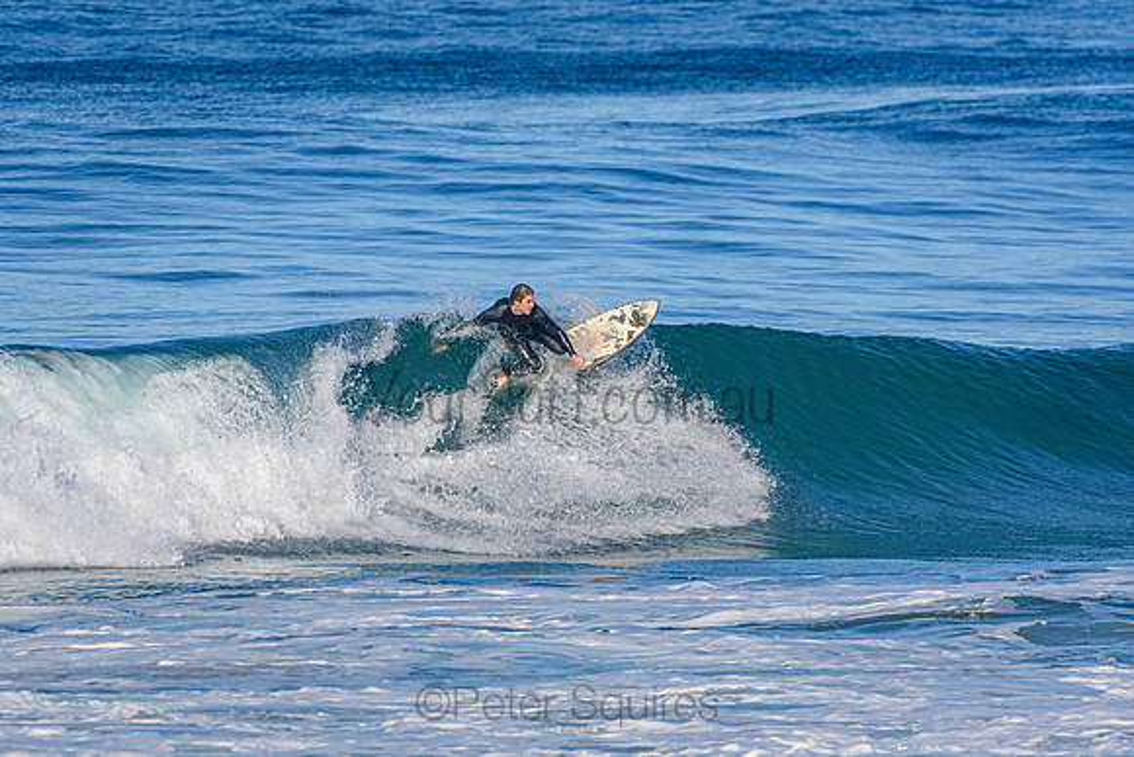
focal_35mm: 750
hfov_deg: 2.7
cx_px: 567
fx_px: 23629
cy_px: 378
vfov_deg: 1.8
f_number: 5.6
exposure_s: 1/2000
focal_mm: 500
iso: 280
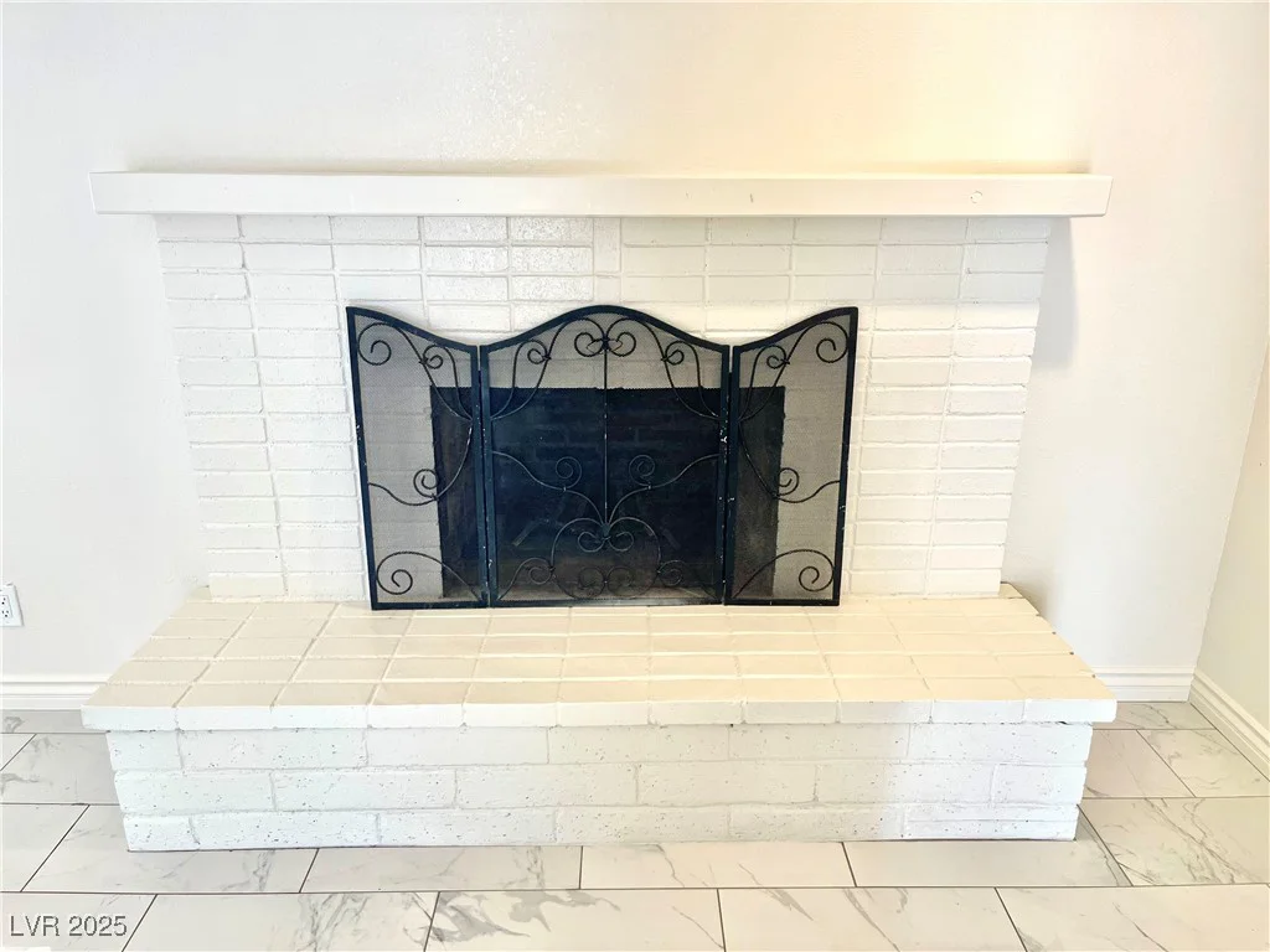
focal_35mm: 25
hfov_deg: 69.4
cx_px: 635
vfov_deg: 54.9
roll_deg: -0.4
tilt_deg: -19.6
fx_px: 917
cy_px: 476
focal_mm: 5.1
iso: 80
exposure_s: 1/120
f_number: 1.6
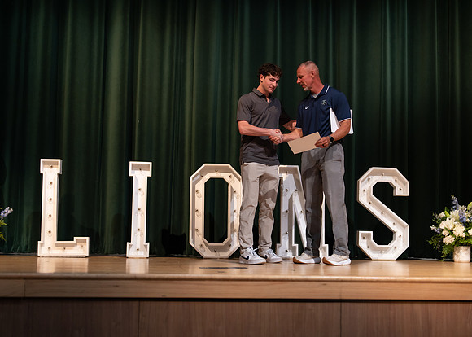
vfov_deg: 26.6
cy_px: 169
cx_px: 255
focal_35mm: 53
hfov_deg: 36.7
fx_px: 712
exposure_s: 1/320
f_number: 1.2
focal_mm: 50
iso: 500
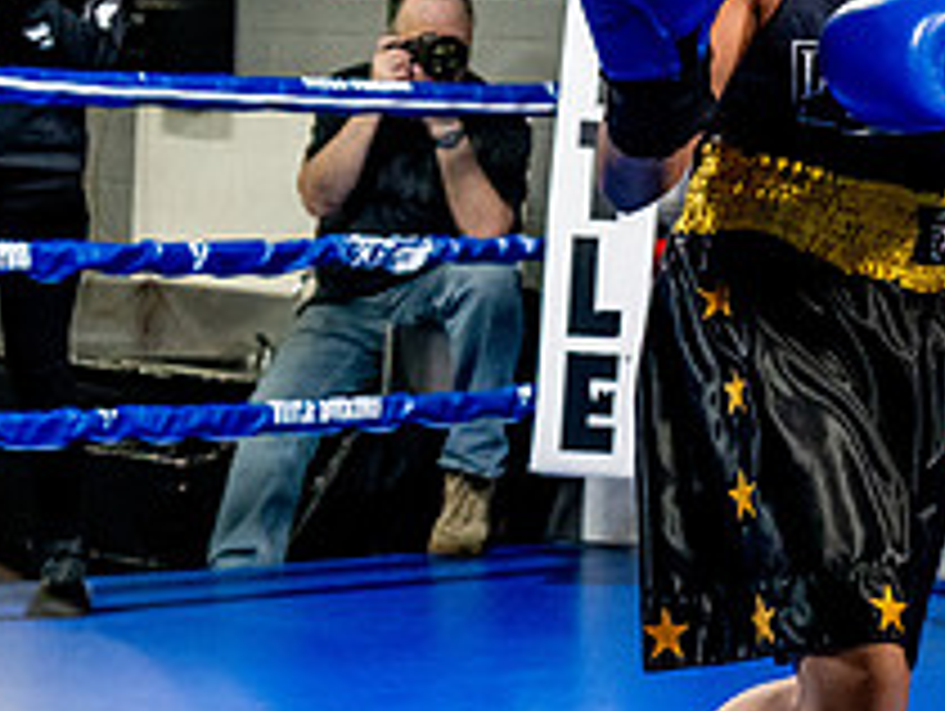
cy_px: 124
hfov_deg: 13.9
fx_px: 3772
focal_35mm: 138
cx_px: 1130
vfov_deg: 10.7
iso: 5000
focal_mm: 35
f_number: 2.8
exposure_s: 1/800
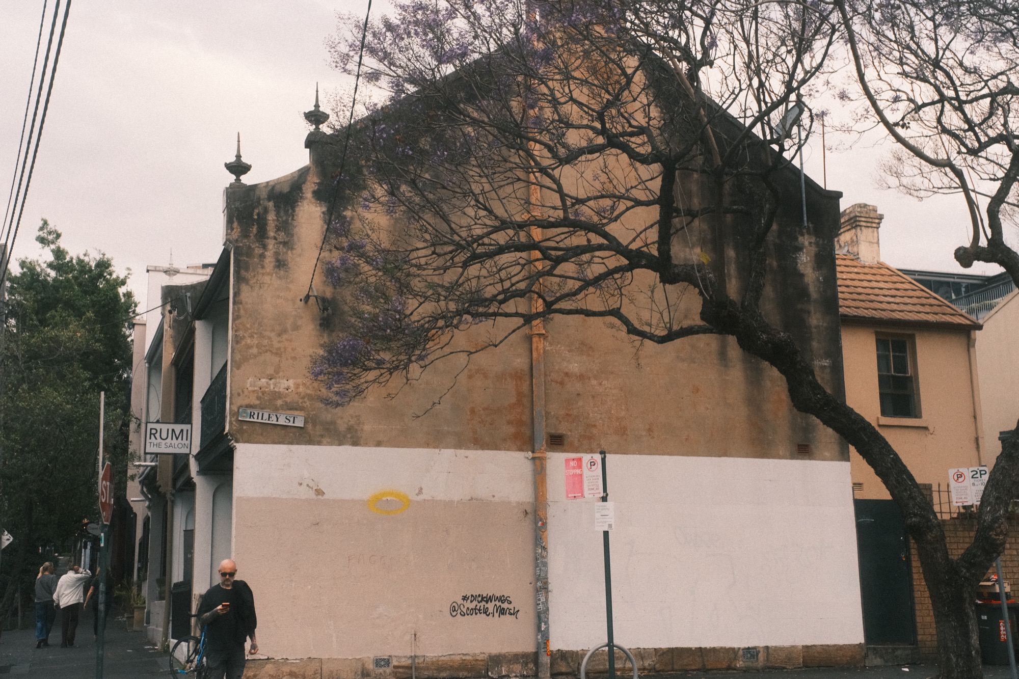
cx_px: 510
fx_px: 1189
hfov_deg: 46.4
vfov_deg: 31.9
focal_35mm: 42
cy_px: 340
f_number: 4.5
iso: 2000
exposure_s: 1/950
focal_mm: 28
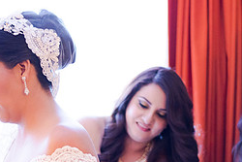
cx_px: 120
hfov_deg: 17.6
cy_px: 141
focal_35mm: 116
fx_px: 780
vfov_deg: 11.8
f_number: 1.8
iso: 1600
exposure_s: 1/320
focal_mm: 50
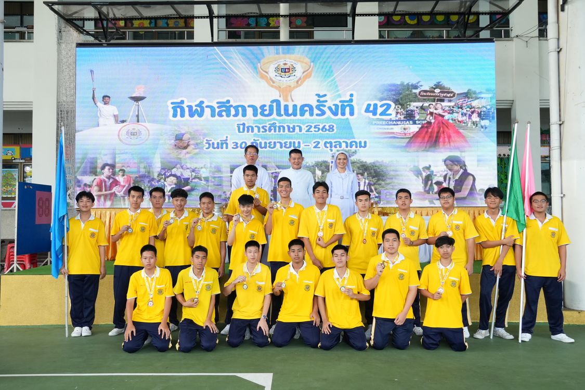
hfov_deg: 57.2
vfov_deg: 40.0
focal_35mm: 33
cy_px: 195
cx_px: 292
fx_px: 536
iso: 1250
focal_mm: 22
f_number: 6.3
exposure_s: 1/125
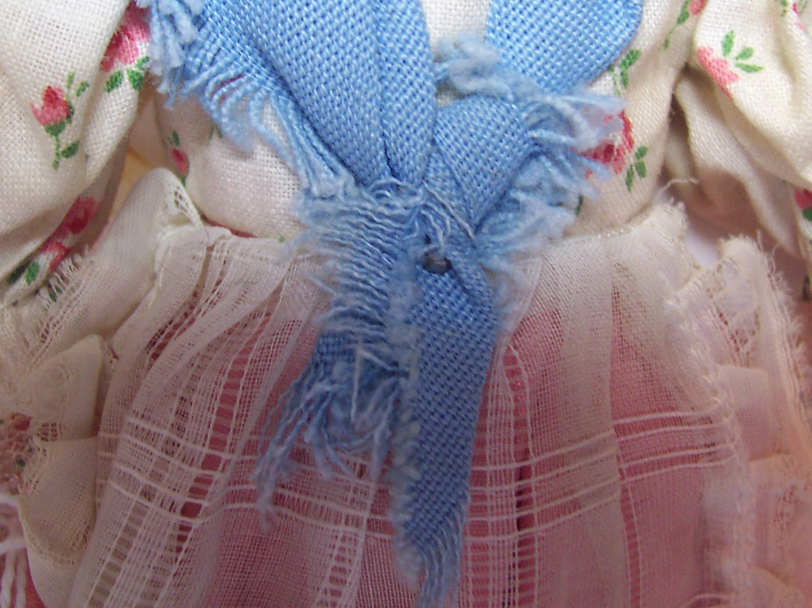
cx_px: 411
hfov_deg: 39.7
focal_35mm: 48
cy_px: 228
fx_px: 1126
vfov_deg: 30.1
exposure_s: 1/30
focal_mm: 5.6
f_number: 2.8
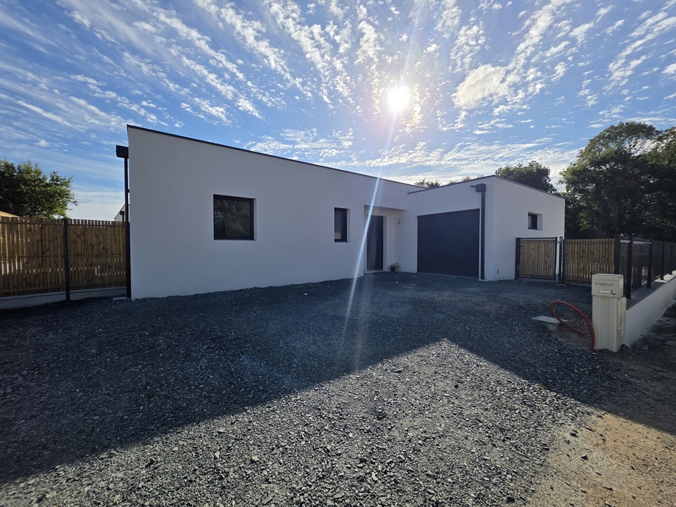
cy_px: 254
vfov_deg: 89.9
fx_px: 254
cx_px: 338
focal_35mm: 13
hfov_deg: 106.2
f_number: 1.9
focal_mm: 2.2
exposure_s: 1/3768
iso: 40
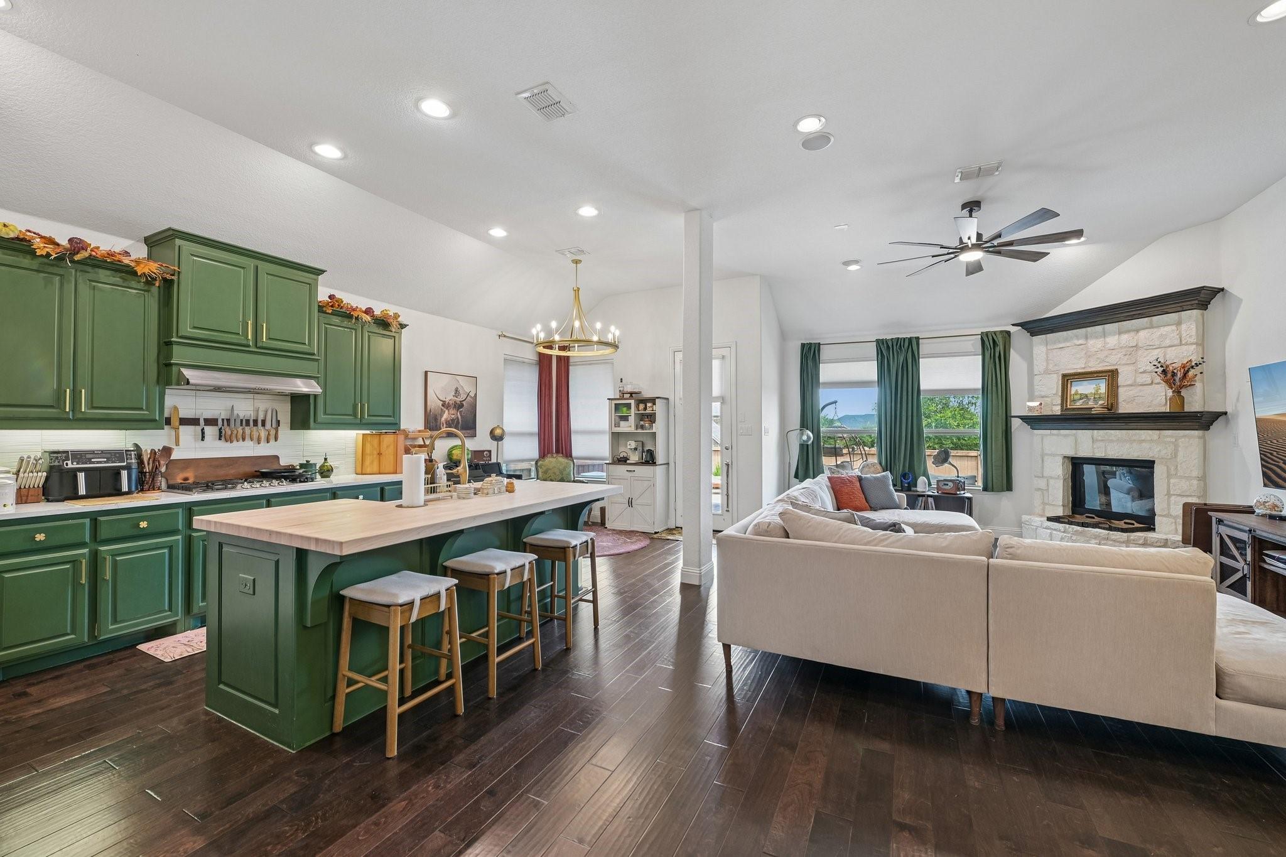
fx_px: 500
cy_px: 428
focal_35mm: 14
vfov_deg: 81.2
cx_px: 643
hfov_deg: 104.3
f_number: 8
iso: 400
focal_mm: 14
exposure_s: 1/8
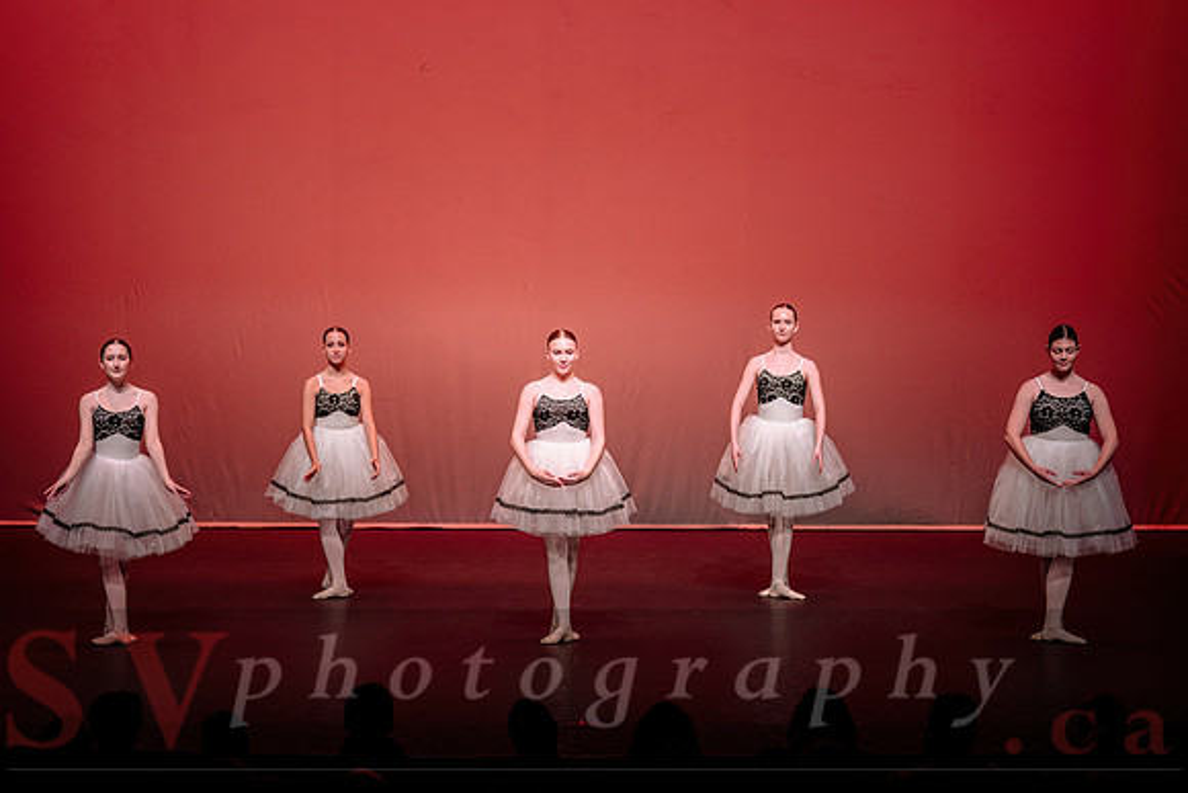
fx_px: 3136
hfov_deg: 21.5
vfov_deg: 14.4
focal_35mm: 95
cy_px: 396
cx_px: 594
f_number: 2.8
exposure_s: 1/400
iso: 1000
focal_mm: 95
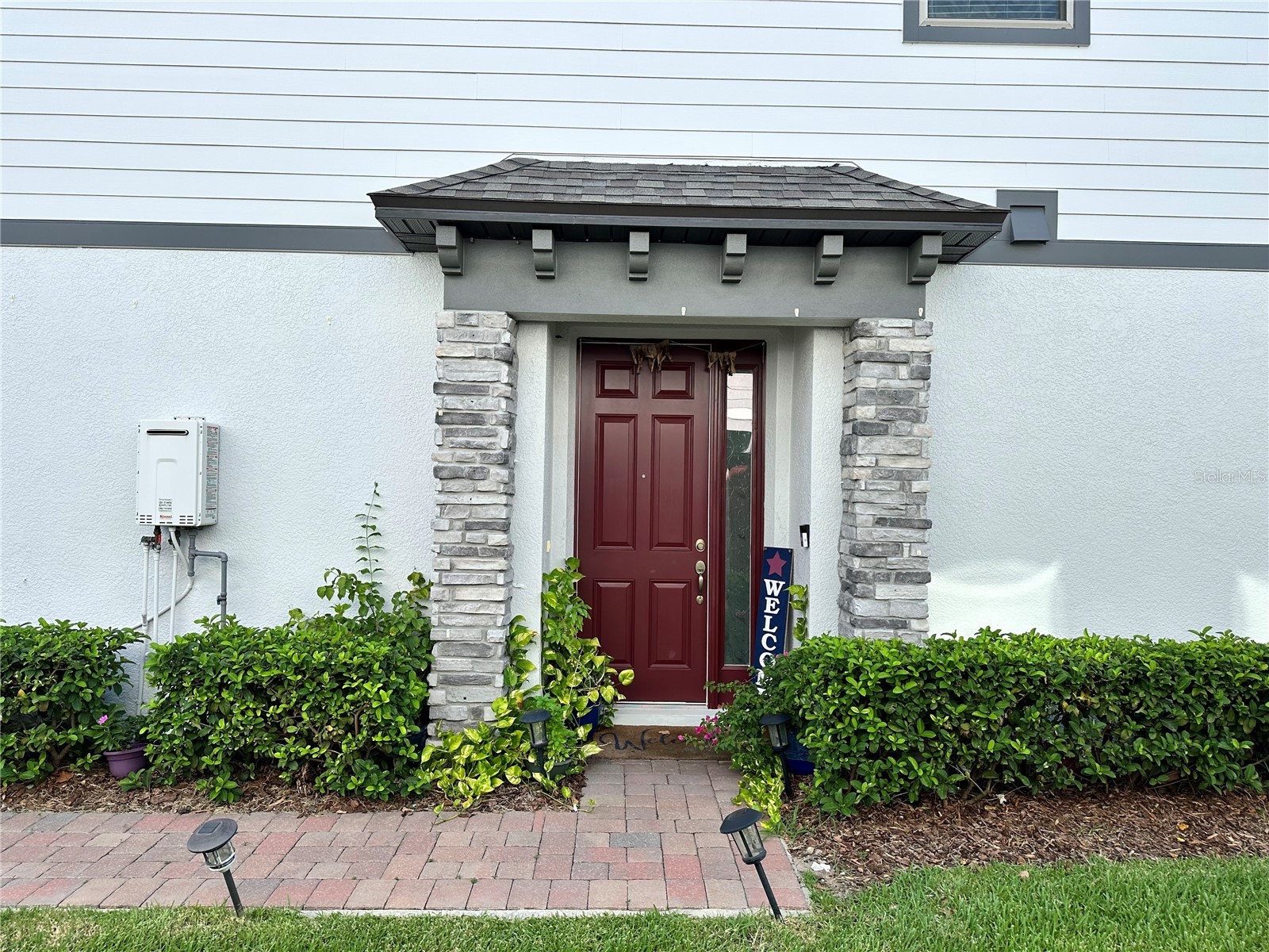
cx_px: 634
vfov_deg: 56.8
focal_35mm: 24
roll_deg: -1.2
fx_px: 880
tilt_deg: +0.2
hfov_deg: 71.6
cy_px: 476
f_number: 1.78
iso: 80
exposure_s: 1/1289
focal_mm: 6.86
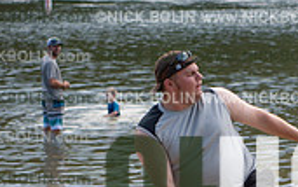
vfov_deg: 5.4
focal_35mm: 242
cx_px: 228
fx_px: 1966
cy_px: 219
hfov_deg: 8.7
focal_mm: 70
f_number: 3.2
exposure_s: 1/1250
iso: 160
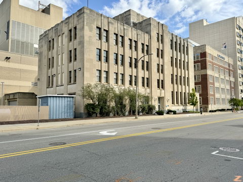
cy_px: 91
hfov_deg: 71.6
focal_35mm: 24
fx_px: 168
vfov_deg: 56.8
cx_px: 122
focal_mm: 6.76
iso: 80
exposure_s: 1/3096
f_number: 1.78
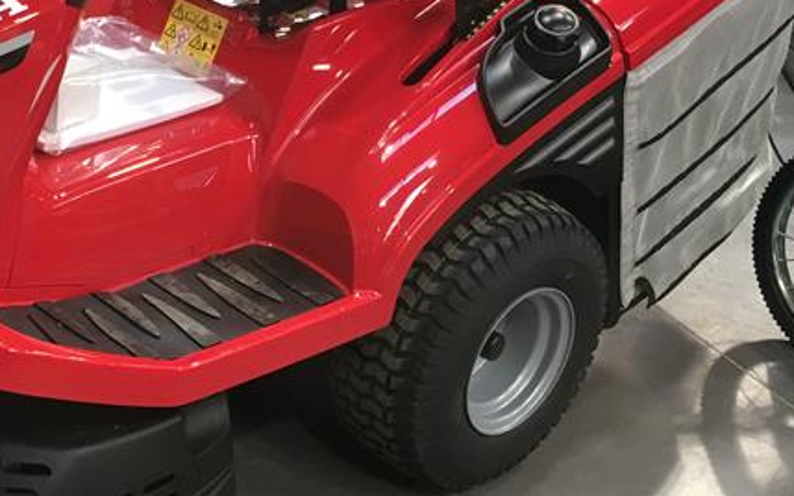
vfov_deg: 19.1
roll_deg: -3.3
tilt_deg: -23.6
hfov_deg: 29.3
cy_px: 180
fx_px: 1471
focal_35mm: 68
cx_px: 120
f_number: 2.2
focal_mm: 4.15
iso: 50
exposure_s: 1/33
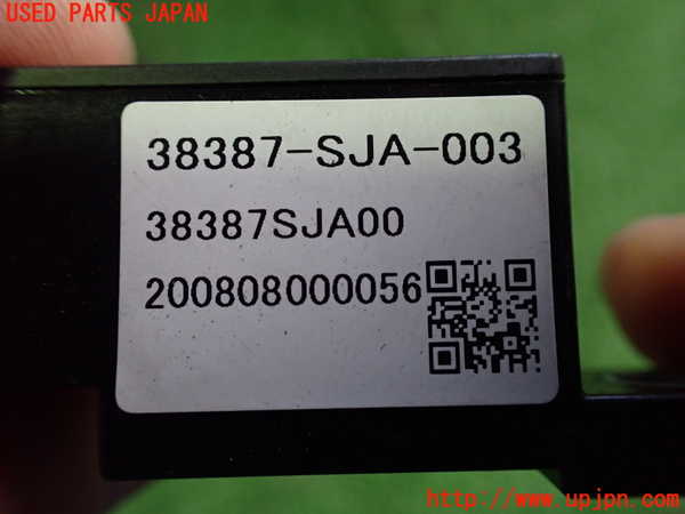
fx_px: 594
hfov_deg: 60.0
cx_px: 342
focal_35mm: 30
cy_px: 257
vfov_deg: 46.8
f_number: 2.3
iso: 500
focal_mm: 5.4
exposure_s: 1/125
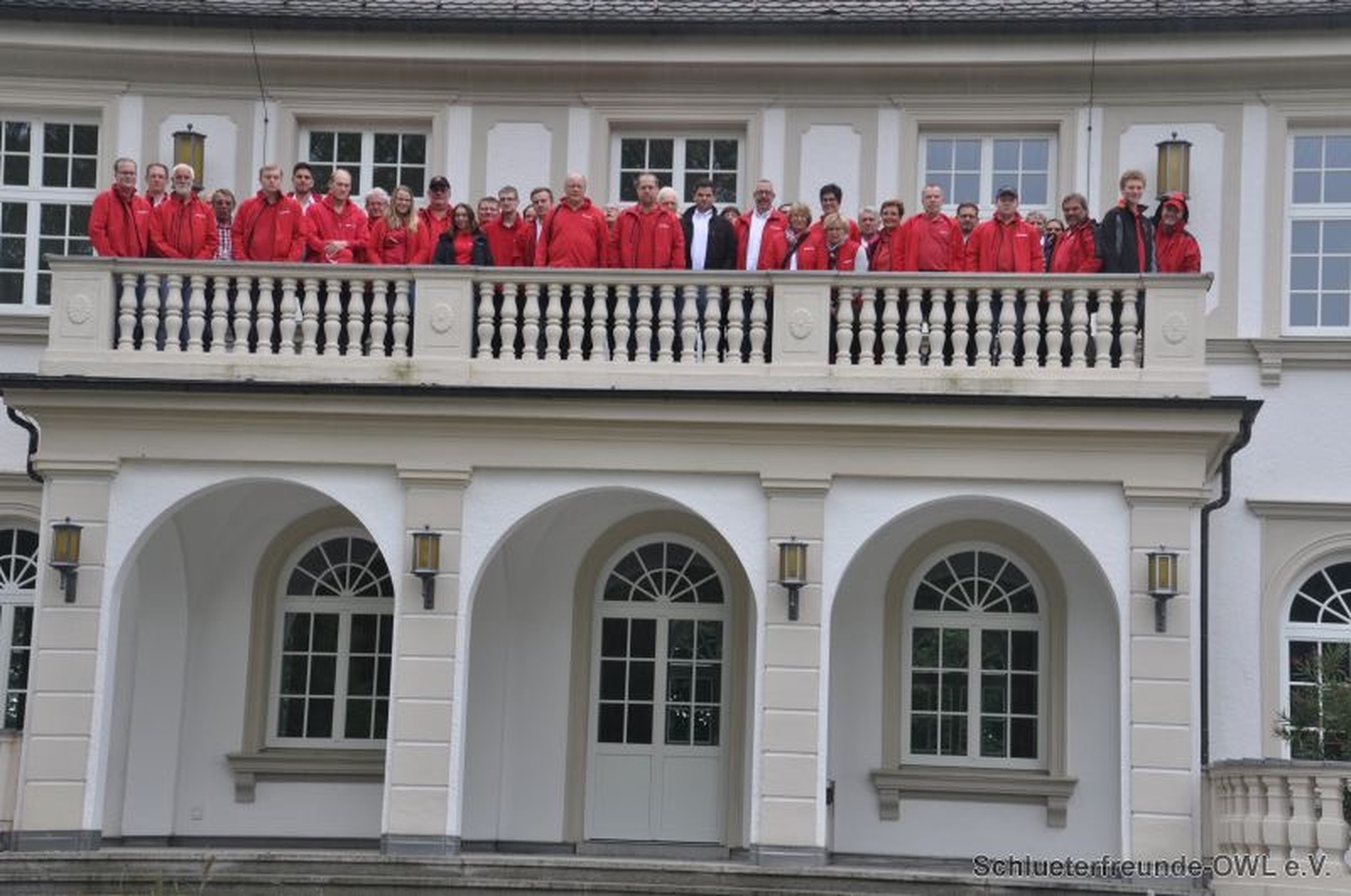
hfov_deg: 27.0
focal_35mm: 75
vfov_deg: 18.1
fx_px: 2811
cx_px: 676
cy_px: 448
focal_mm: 50
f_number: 10
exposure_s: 1/100
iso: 200
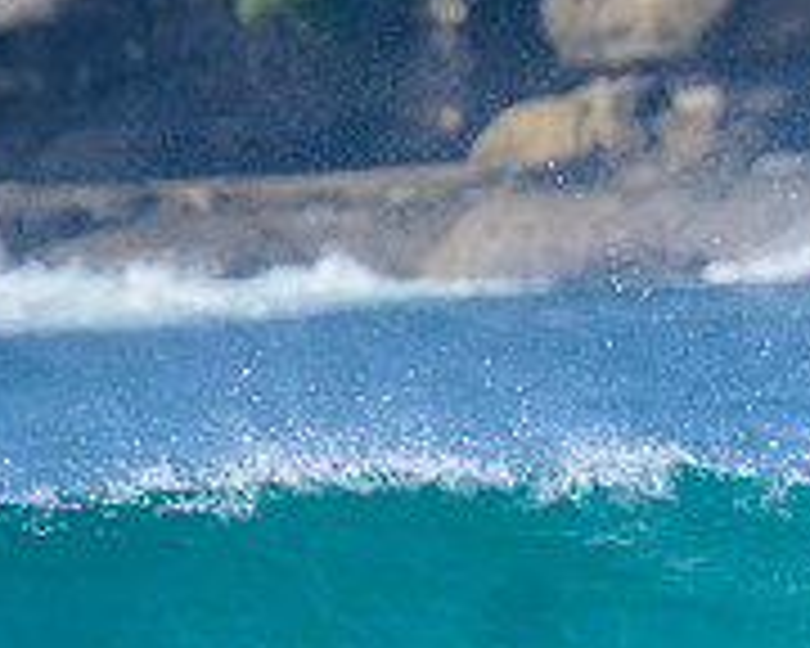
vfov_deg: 0.6
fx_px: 57942
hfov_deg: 0.8
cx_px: 1102
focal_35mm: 2417
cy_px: 853
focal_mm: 800
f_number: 11
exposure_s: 1/2000
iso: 1000
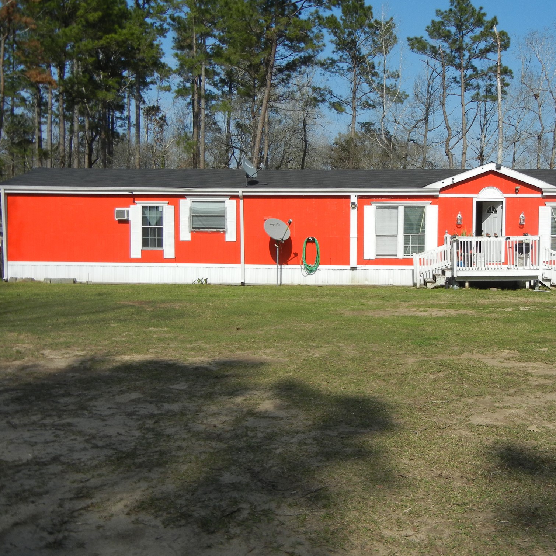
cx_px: 359
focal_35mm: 36
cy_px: 275
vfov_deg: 46.0
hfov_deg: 45.5
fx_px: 654
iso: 160
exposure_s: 1/657
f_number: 7
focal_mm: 5.4
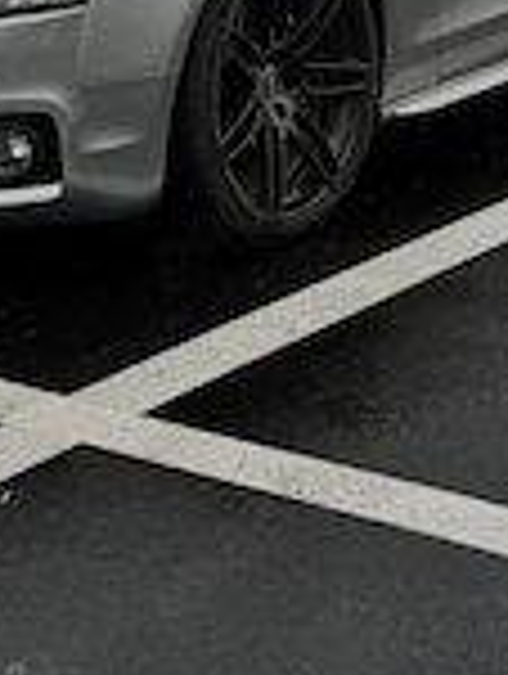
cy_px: -99
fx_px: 2497
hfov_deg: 11.6
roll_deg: +0.9
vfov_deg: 14.9
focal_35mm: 128
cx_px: 135
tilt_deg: -9.4
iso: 64
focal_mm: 6.76
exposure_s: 1/202
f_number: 1.78
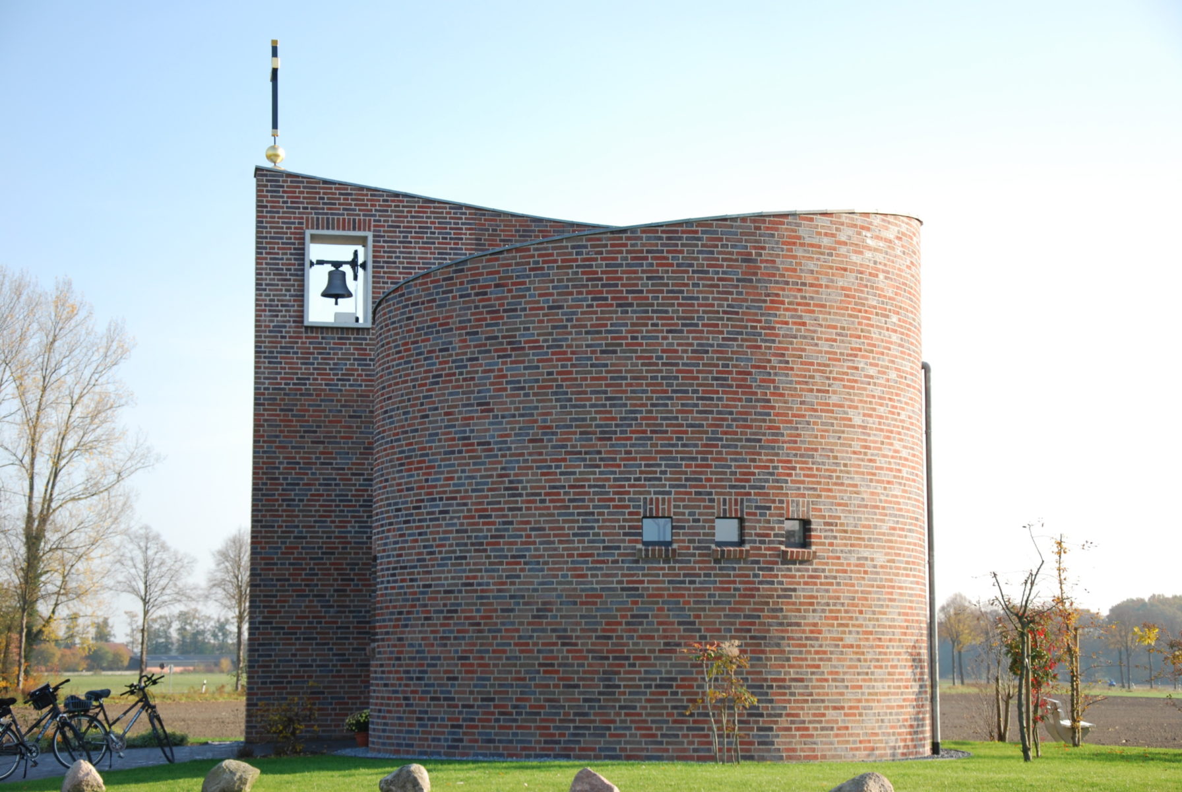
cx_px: 591
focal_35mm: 68
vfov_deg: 20.2
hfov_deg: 29.8
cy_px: 396
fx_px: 2219
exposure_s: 1/80
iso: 200
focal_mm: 45
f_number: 4.8
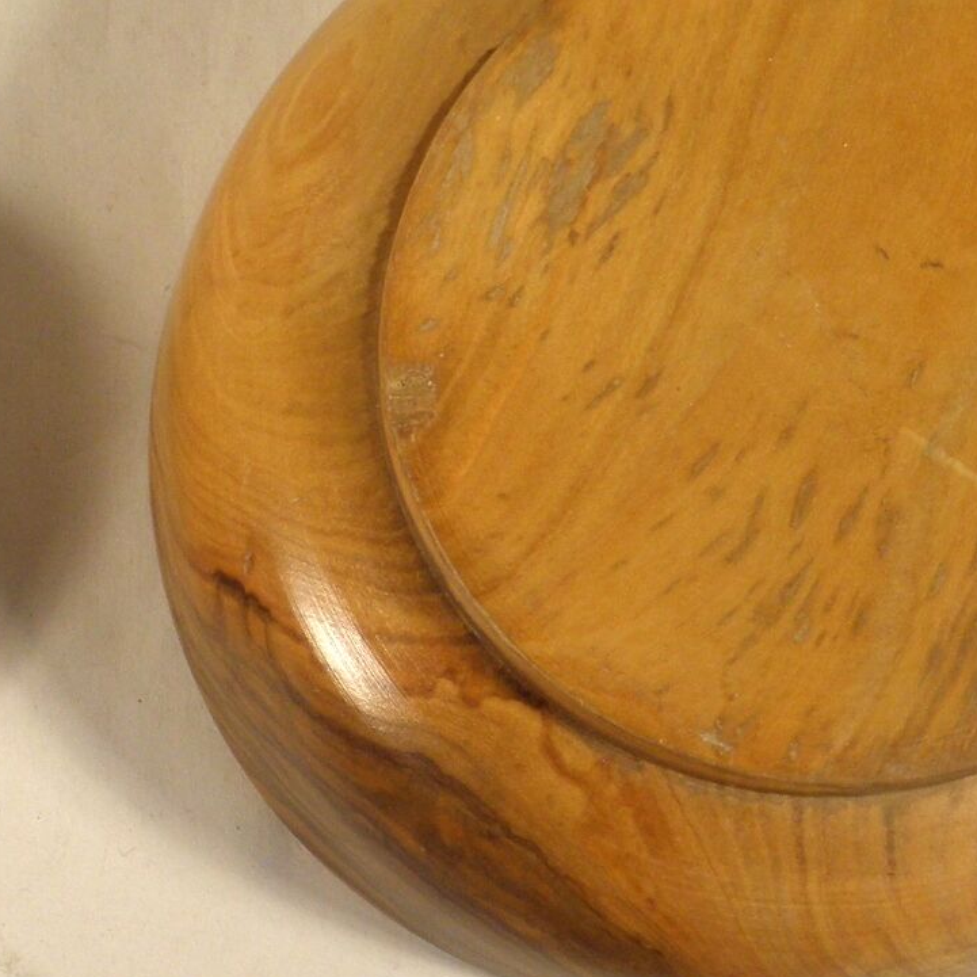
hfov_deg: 12.4
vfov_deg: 12.6
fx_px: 4407
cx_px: -188
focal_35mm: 138
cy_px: 866
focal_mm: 7.9
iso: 100
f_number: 3.9
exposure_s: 1/50
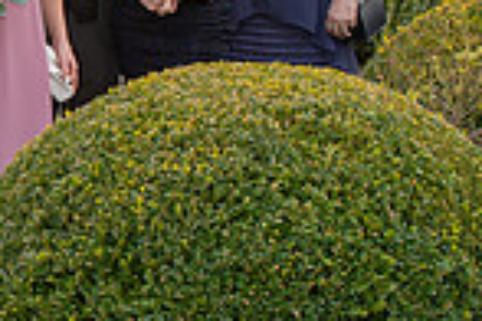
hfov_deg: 13.2
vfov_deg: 9.9
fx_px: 1848
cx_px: -430
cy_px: -3
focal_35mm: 138
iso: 160
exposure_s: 1/250
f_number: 4.5
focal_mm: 35
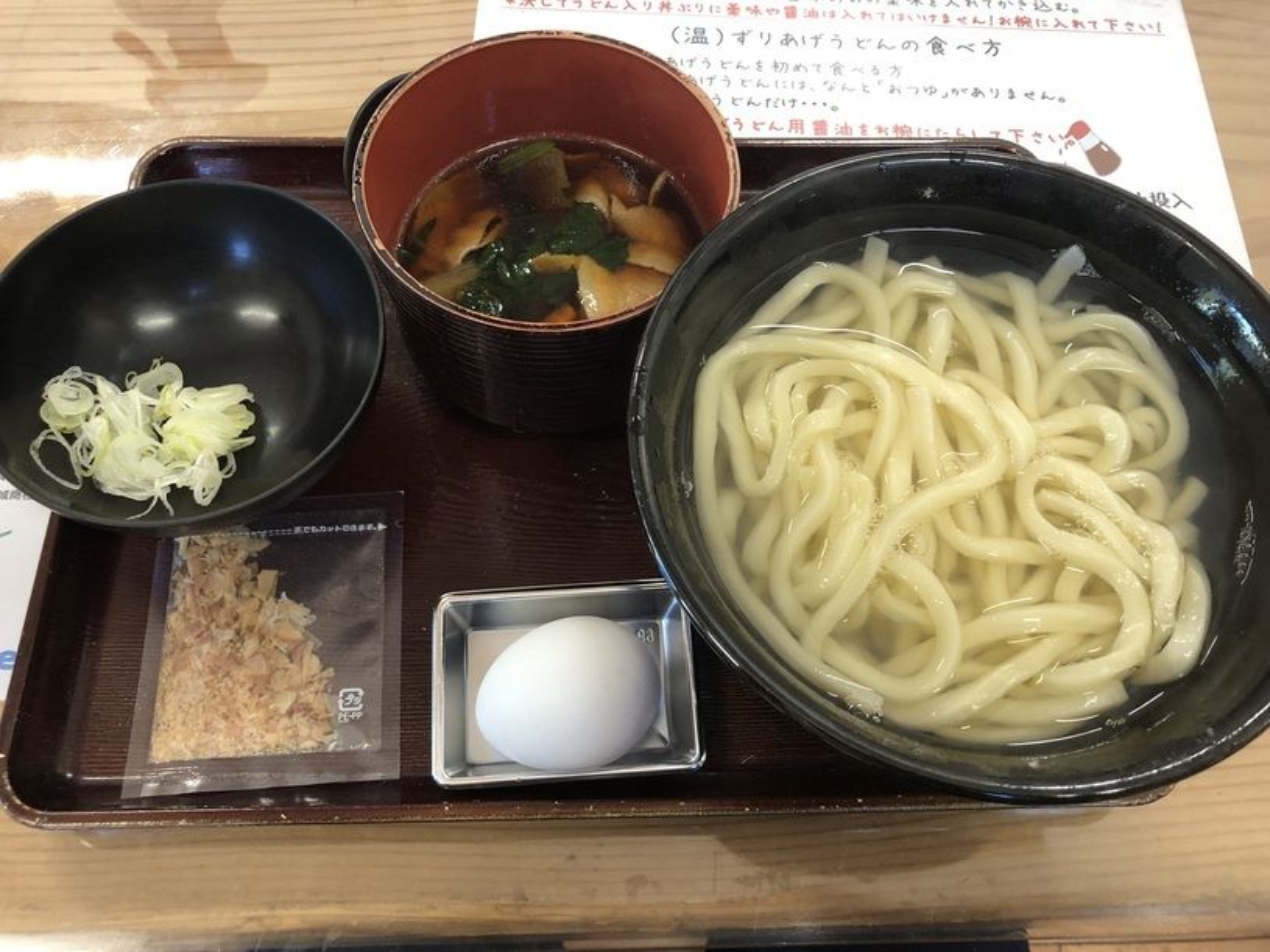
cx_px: 635
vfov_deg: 49.7
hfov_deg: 63.5
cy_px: 476
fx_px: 1027
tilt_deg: -64.7
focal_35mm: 28
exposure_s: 1/17
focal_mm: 3.99
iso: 40
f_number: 1.8
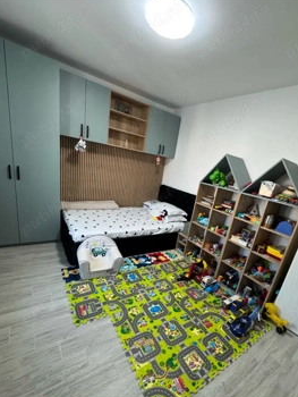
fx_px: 183
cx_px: 168
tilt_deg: -16.4
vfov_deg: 94.1
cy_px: 221
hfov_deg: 77.8
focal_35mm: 16
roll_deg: -10.7
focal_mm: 2.22
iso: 250
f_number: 2.2
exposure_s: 1/100
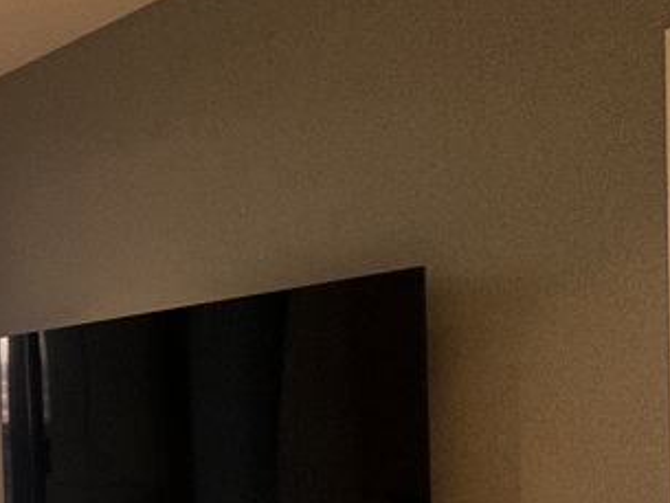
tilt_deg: -0.6
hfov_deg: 25.6
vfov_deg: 29.4
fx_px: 910
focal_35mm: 47
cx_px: -411
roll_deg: +1.0
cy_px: 470
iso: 125
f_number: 2.2
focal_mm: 2.22
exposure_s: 1/100
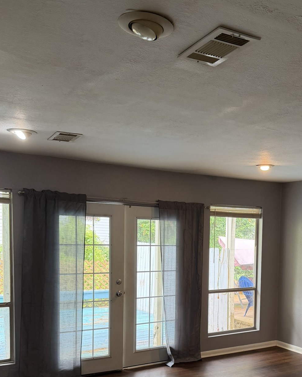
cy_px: 268
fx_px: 436
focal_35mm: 39
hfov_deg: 37.3
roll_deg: -1.9
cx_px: 228
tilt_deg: -4.7
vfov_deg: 45.7
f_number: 1.78
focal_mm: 6.76
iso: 200
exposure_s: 1/142
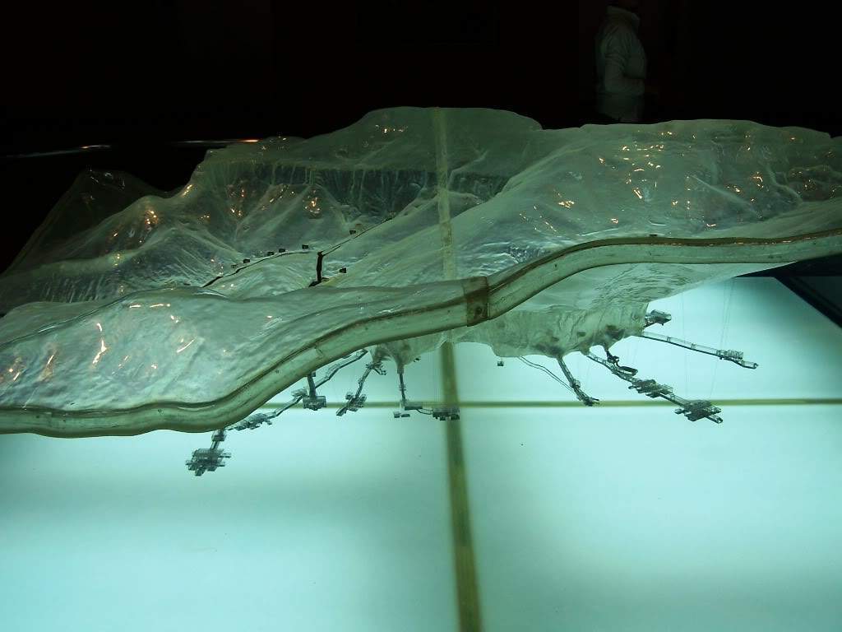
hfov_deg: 49.0
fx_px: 924
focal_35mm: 38
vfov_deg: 37.7
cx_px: 421
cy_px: 316
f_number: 2.8
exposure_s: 1/125
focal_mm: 6.3
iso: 80
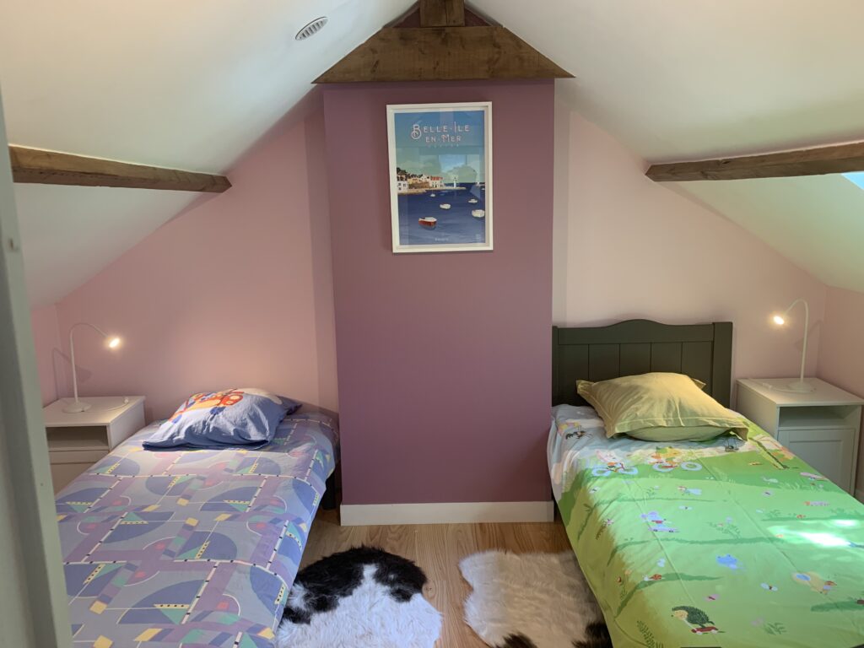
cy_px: 324
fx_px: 649
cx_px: 432
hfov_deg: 67.3
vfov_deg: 53.1
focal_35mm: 26
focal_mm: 4.25
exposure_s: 1/60
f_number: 1.8
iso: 125
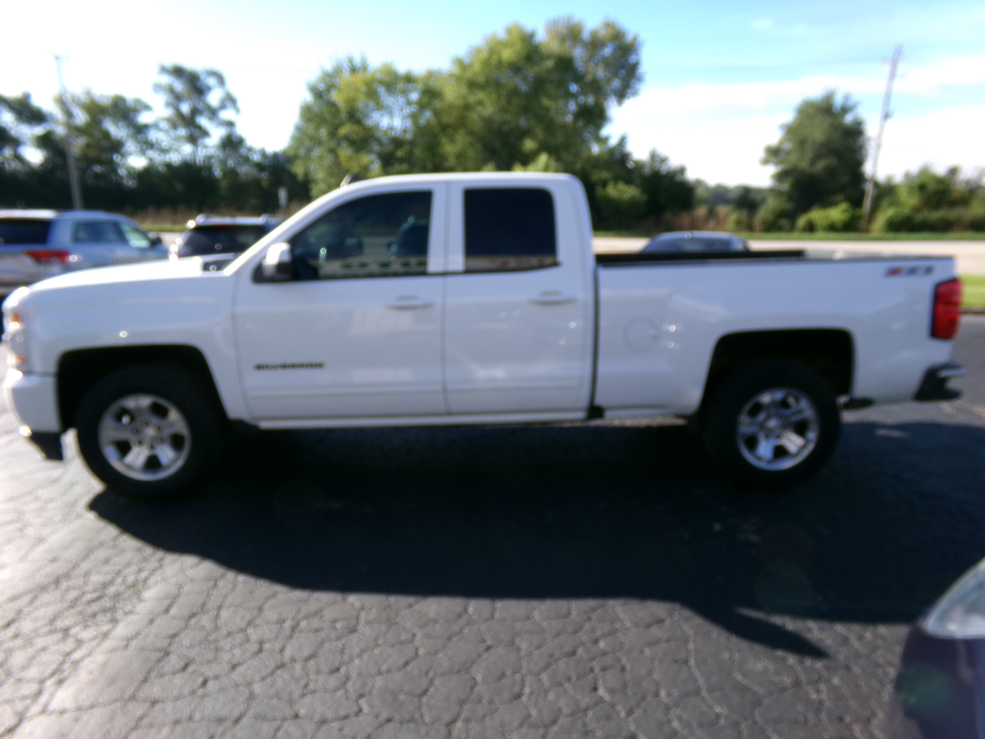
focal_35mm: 24
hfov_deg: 71.6
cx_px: 492
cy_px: 370
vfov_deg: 56.8
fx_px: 683
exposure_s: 1/400
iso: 100
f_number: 3.7
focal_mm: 4.3
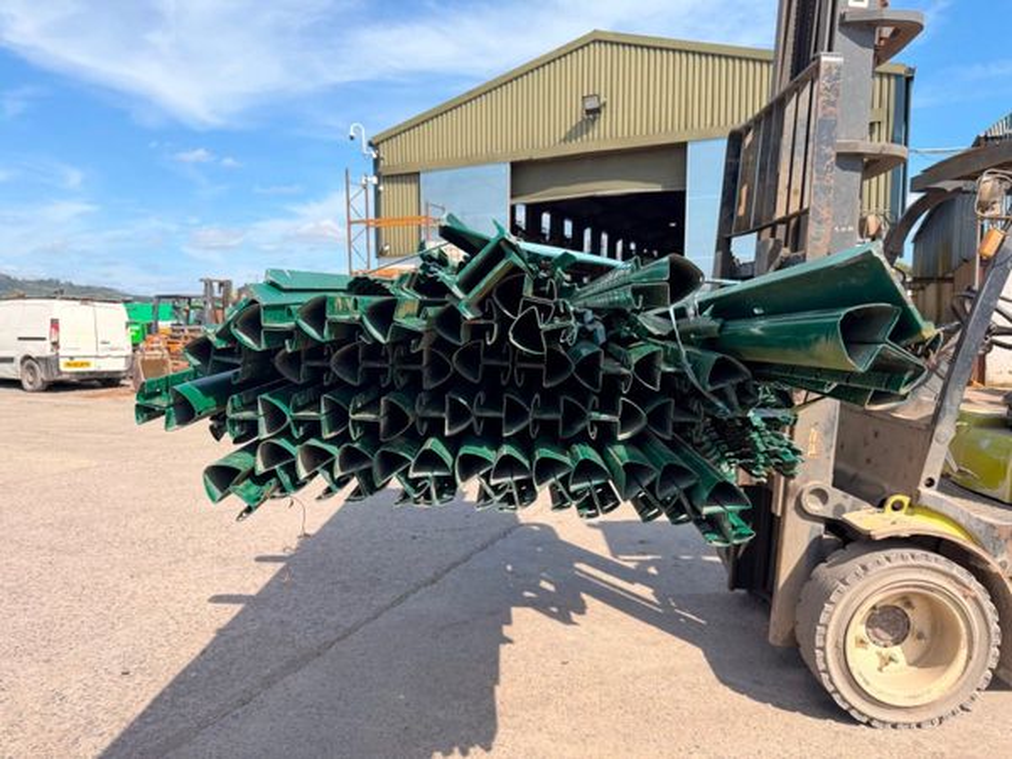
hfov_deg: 71.6
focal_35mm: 24
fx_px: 702
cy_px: 380
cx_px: 506
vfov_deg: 56.8
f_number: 1.78
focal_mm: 6.76
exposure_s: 1/1410
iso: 100
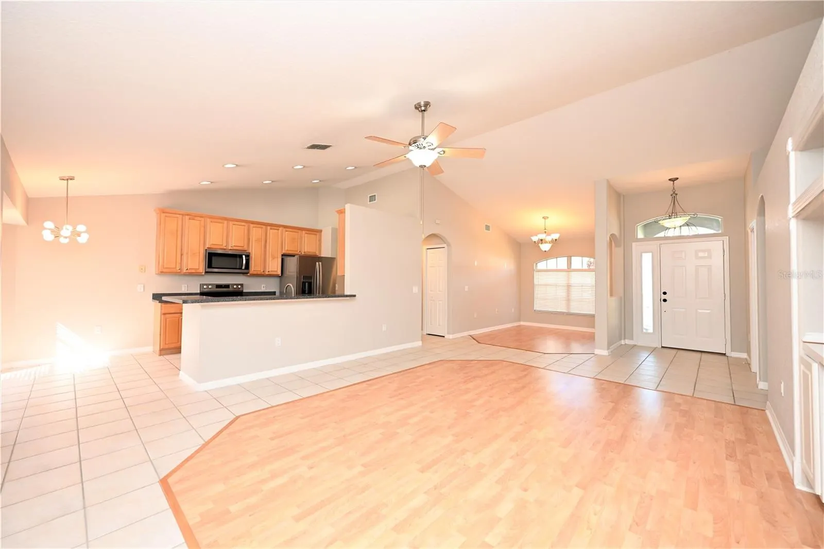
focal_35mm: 14
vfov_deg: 81.2
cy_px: 274
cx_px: 412
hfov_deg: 104.3
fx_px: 320
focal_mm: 14
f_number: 4
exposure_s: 1/60
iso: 220
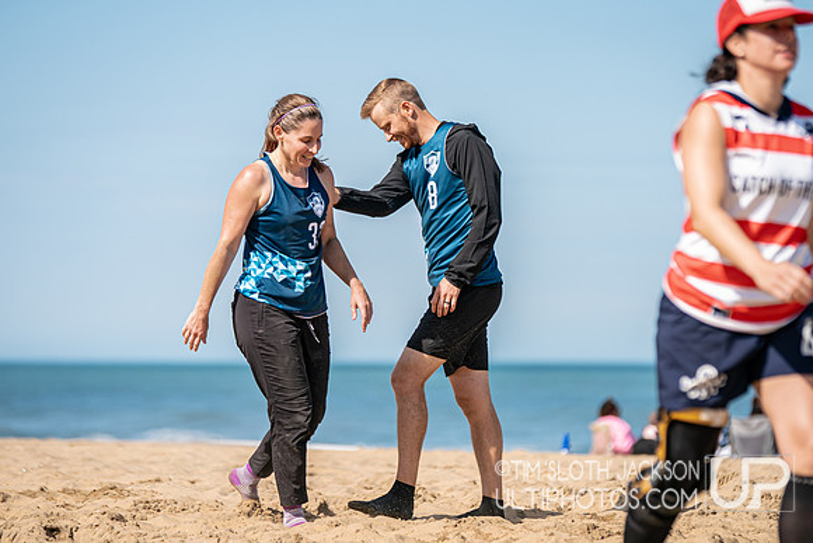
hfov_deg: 10.9
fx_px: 4277
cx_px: 425
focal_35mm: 189
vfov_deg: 7.3
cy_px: 239
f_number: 2.8
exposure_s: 1/2500
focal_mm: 142
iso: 160
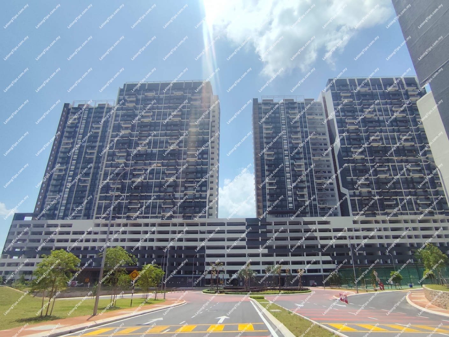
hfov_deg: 94.5
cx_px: 224
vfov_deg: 78.1
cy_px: 168
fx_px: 208
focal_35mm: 16
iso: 50
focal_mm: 1.65
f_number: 2.2
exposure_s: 1/5296
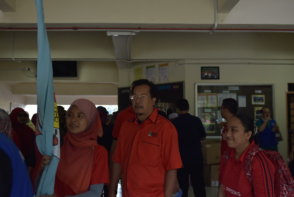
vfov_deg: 36.9
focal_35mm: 36
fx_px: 294
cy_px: 98
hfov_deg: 53.1
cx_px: 147
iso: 500
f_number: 2.8
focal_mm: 24
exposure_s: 1/200
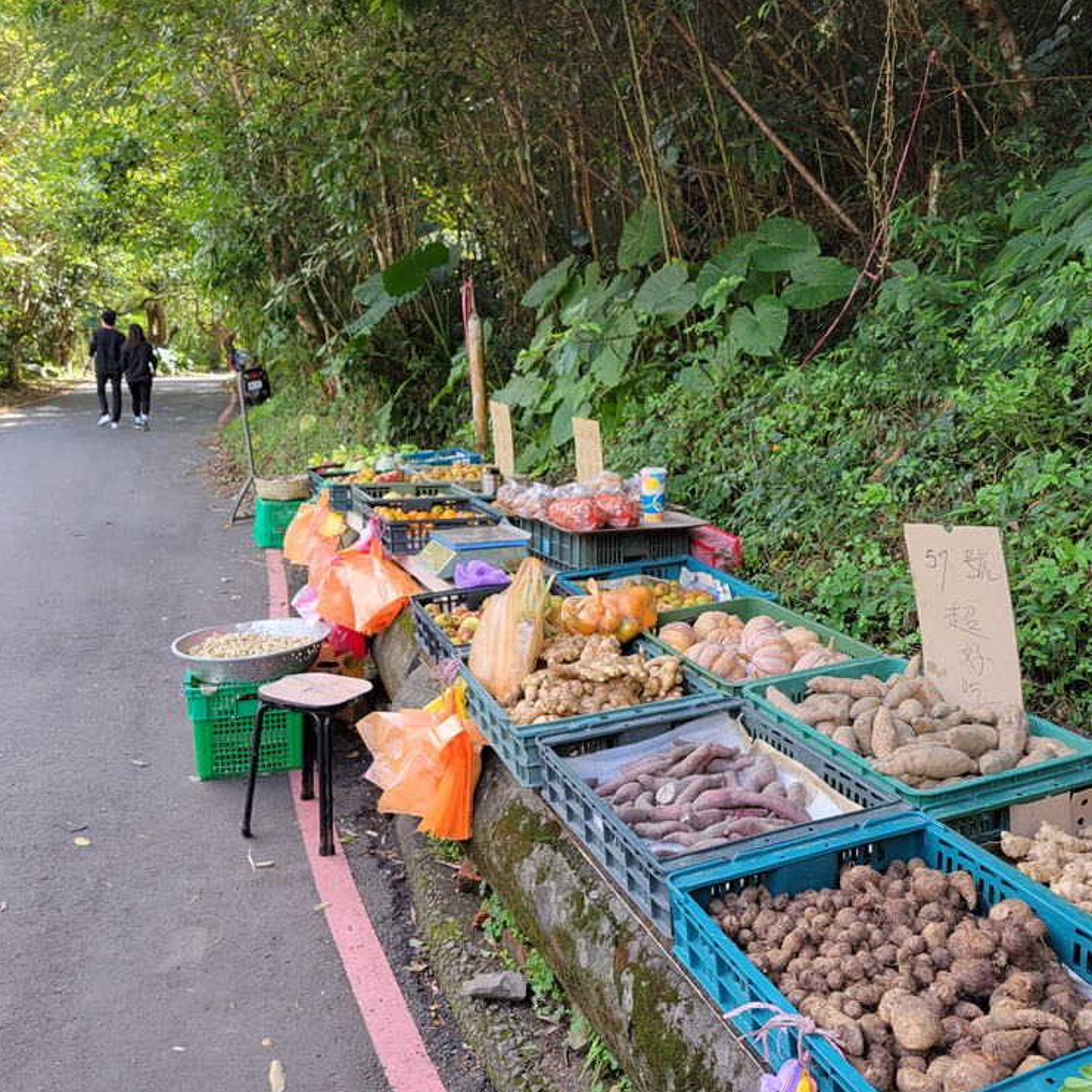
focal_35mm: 31
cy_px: 547
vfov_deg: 52.5
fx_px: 1106
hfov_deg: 52.5
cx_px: 598
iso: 40
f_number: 1.8
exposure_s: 1/159
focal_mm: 5.4
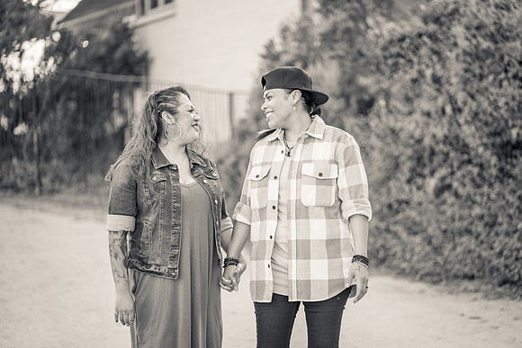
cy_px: 174
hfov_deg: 23.9
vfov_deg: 16.1
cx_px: 261
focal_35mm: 85
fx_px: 1233
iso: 250
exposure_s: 1/500
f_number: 1.8
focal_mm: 85
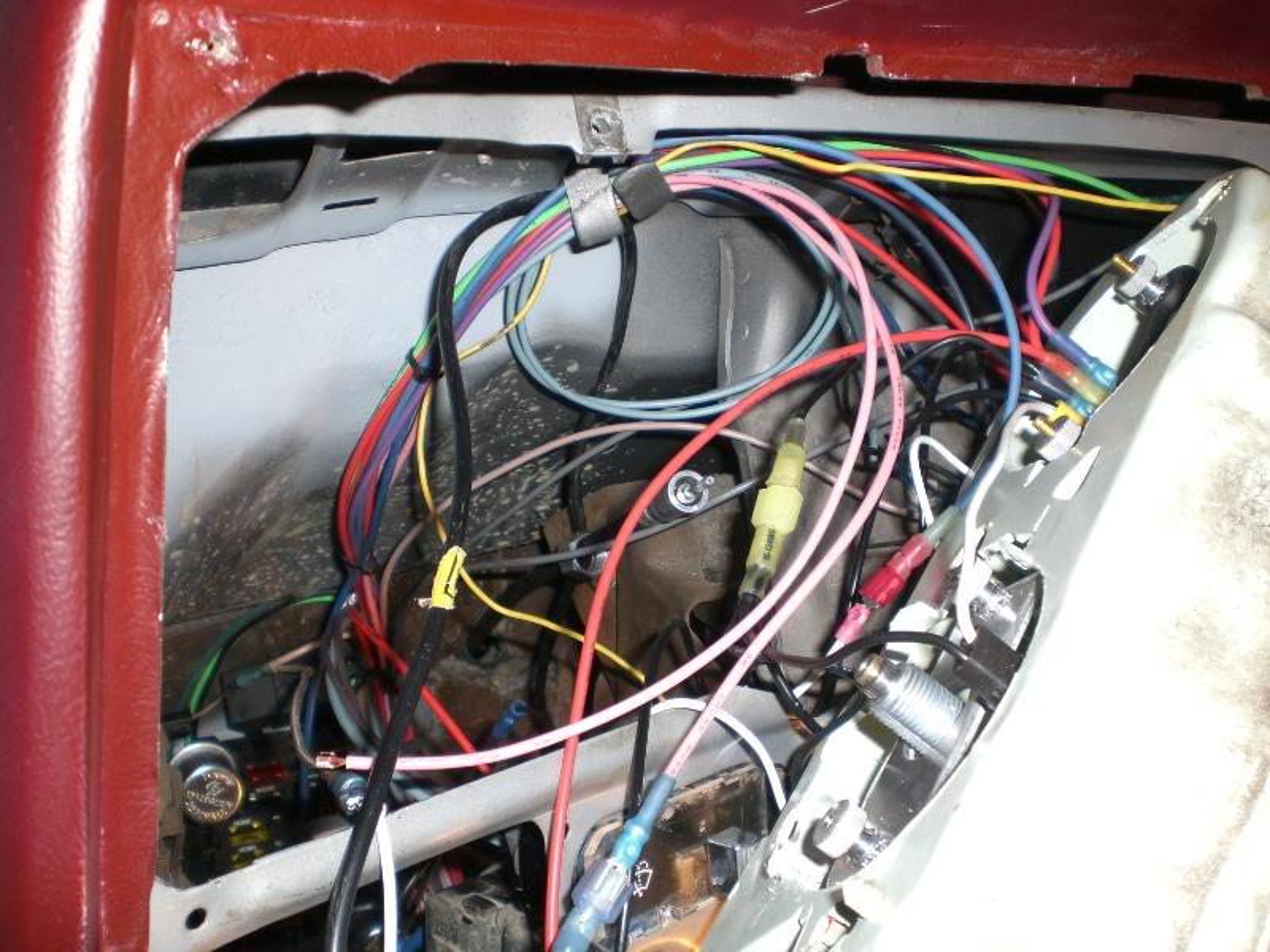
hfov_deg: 49.0
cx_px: 635
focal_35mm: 38
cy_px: 476
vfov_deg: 37.7
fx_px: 1394
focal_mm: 6.3
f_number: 3.1
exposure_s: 1/60
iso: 50
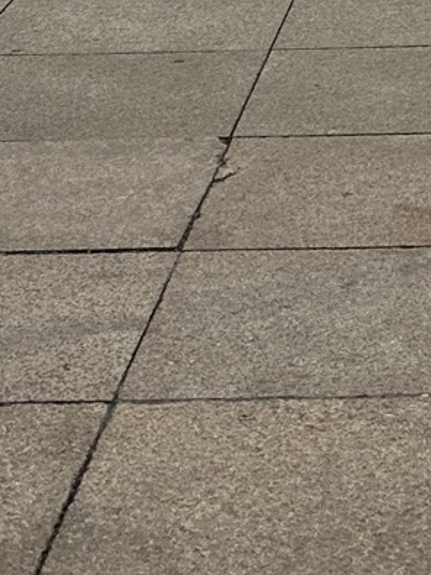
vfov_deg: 12.9
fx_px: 2024
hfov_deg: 11.8
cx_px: 570
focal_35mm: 122
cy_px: -748
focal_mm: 6.86
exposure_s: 1/1171
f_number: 1.78
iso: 80
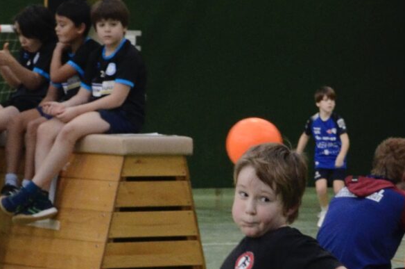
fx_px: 2953
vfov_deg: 5.2
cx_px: 386
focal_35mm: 263
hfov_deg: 7.8
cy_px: 422
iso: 1600
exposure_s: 1/320
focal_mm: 40
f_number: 5.3
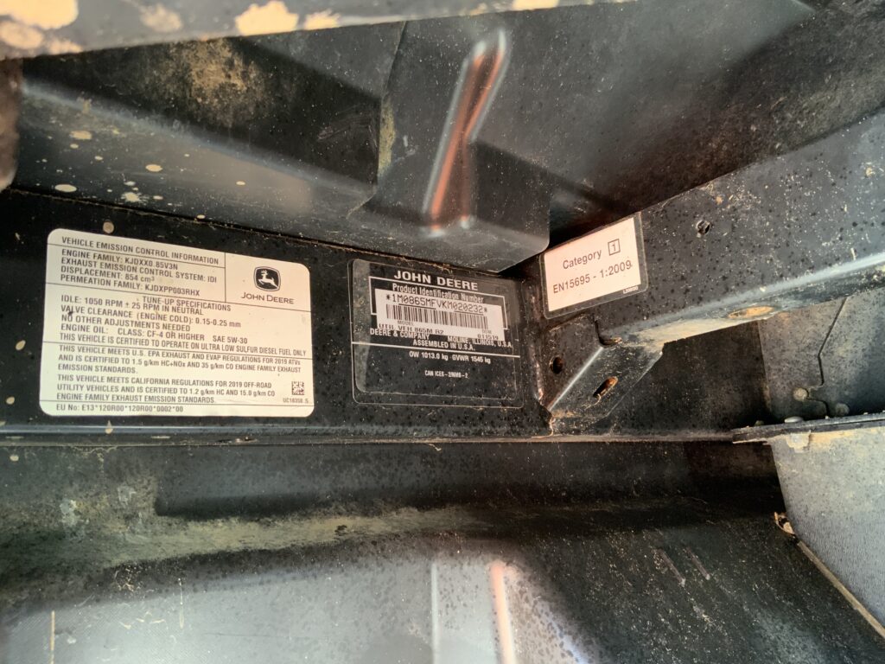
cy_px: 332
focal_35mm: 29
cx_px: 442
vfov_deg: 48.2
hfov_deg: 61.7
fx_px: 741
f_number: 1.8
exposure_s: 1/60
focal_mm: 3
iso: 200
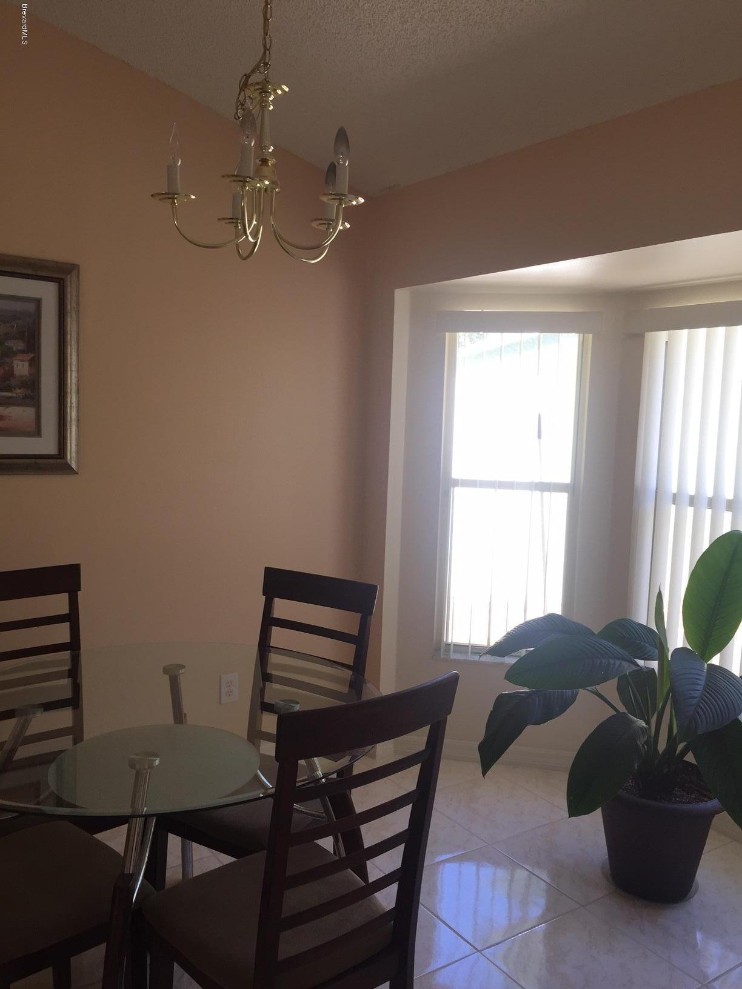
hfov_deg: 48.2
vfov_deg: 61.7
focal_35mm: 29
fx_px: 829
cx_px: 371
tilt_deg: -3.0
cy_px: 494
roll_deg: -0.8
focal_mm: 4.15
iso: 40
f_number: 2.2
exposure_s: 1/120
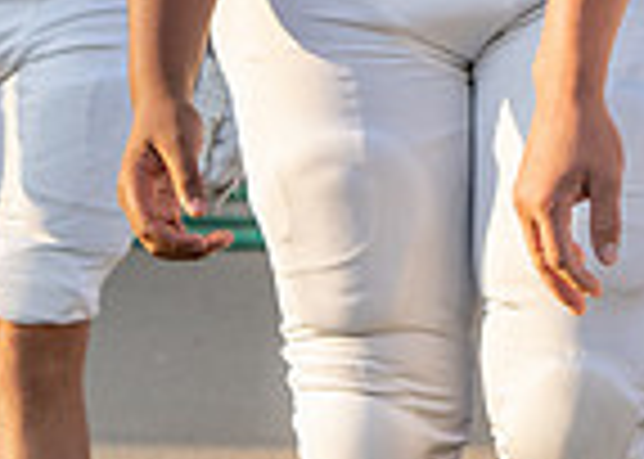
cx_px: 1234
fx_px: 8172
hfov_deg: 4.5
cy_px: -395
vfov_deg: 3.2
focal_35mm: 447
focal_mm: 100
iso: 640
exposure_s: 1/1000
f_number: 4.5
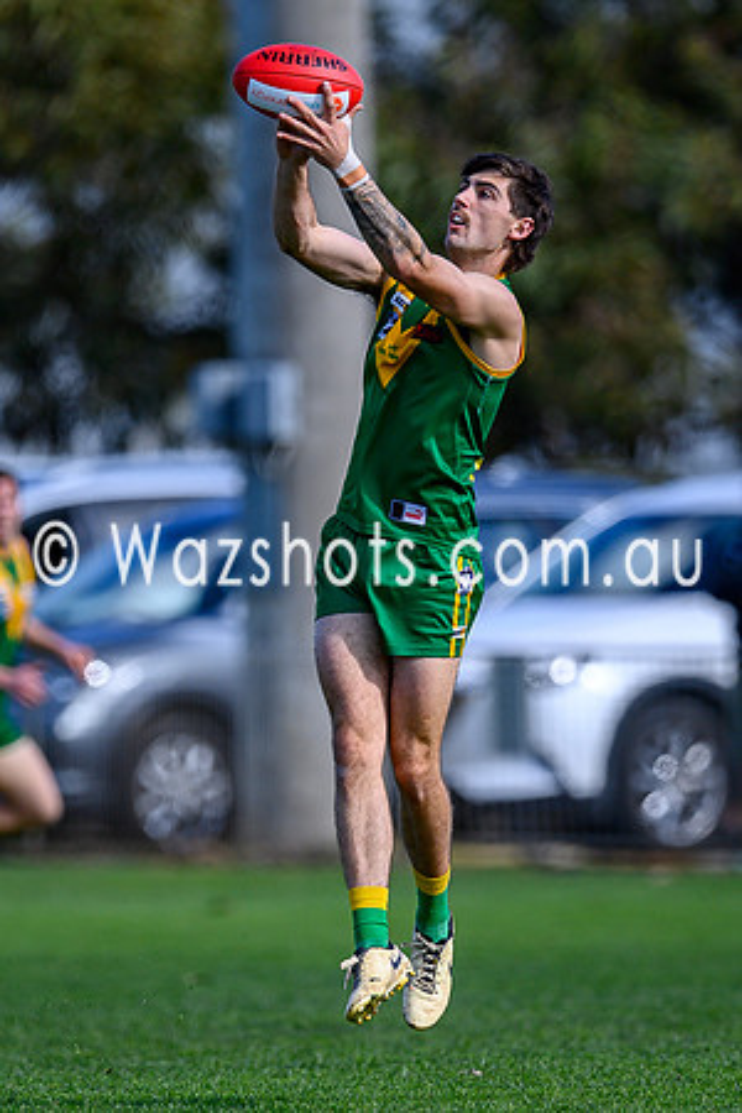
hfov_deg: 1.4
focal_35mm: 1001
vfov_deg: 2.1
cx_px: 321
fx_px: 30944
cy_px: 719
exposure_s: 1/2000
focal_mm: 500
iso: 280
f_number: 4
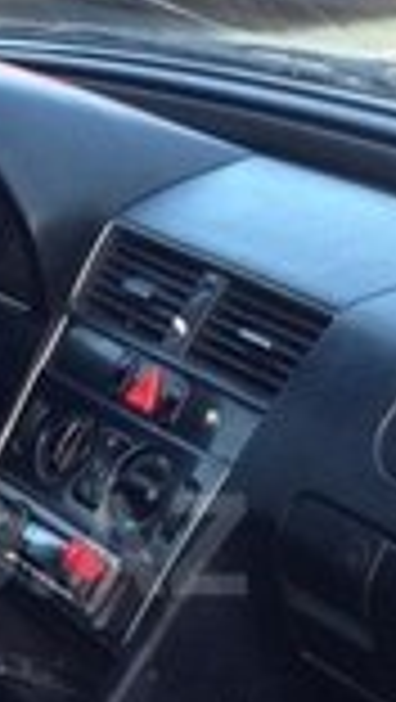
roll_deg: -2.6
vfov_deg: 18.6
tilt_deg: -18.8
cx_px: -99
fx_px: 2123
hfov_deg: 10.5
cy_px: 544
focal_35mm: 114
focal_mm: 4.12
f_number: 2.4
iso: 80
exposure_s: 1/120
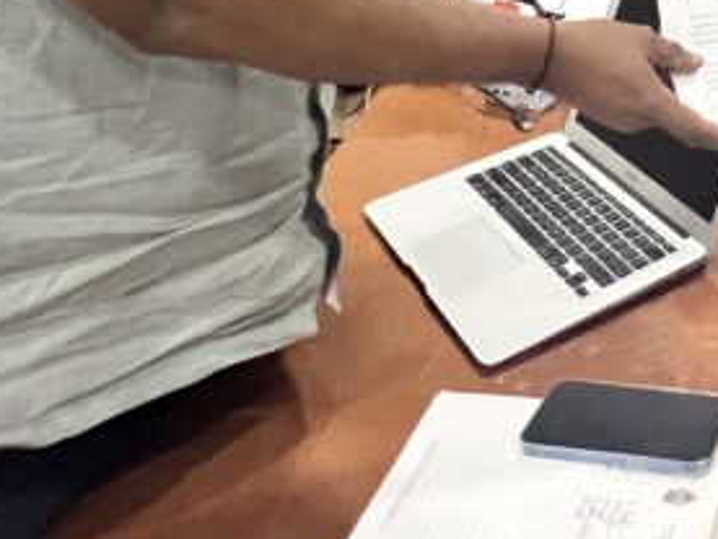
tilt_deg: -2.7
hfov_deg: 32.8
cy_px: -347
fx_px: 996
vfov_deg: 22.4
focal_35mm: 48
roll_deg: +0.4
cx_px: 855
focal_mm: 1.57
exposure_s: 1/74
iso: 250
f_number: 1.8
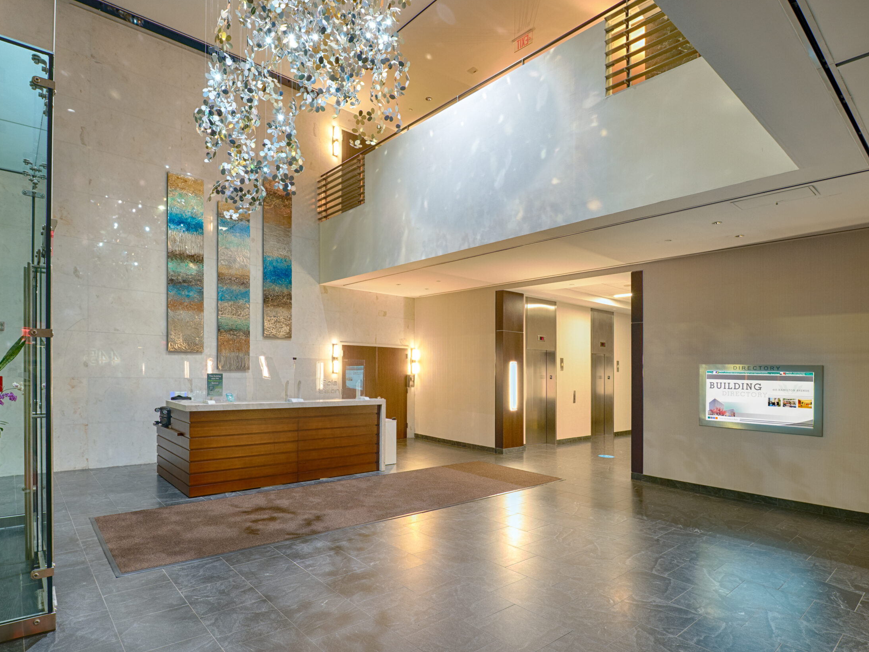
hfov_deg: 87.7
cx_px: 410
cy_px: 318
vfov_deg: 71.6
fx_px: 452
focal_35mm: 18
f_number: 8
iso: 640
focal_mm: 16
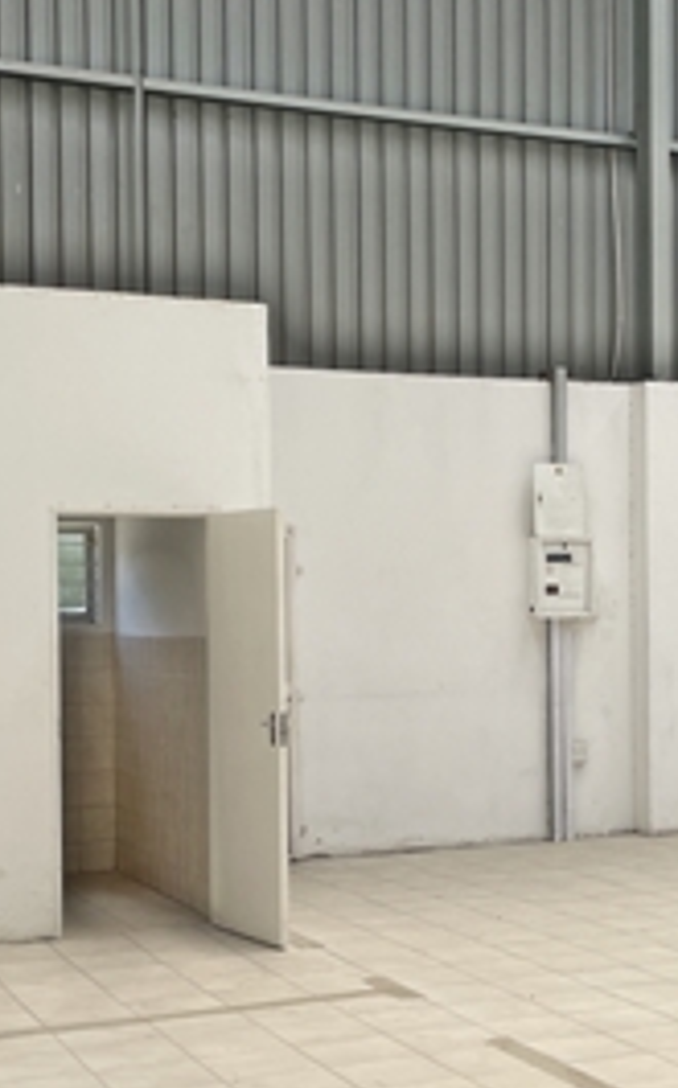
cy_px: 608
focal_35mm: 63
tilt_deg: +0.9
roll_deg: -0.5
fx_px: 1868
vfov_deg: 32.5
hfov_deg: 20.3
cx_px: 553
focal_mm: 4.2
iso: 32
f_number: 1.6
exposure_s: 1/606
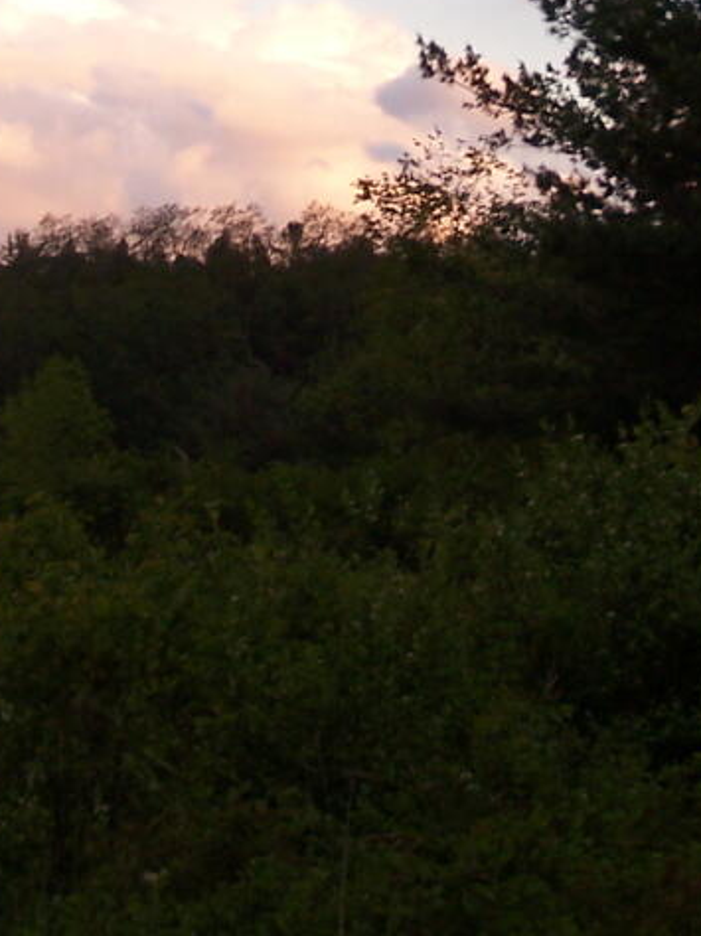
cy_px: -54
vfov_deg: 11.5
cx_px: 444
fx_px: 4594
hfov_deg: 8.7
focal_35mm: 170
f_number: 3.1
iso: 80
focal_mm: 9.8
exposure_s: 1/80
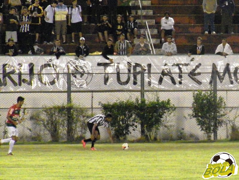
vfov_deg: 6.5
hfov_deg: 8.6
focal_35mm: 229
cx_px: 120
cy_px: 90
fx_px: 1584
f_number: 4
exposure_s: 1/200
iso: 3200
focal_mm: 41.1
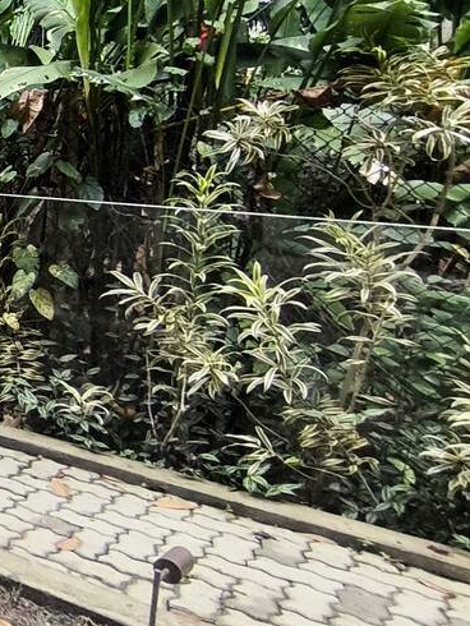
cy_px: 170
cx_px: -402
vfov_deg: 39.5
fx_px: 850
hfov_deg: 20.4
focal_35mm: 47
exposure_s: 1/60
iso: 100
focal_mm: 1.65
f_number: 2.2
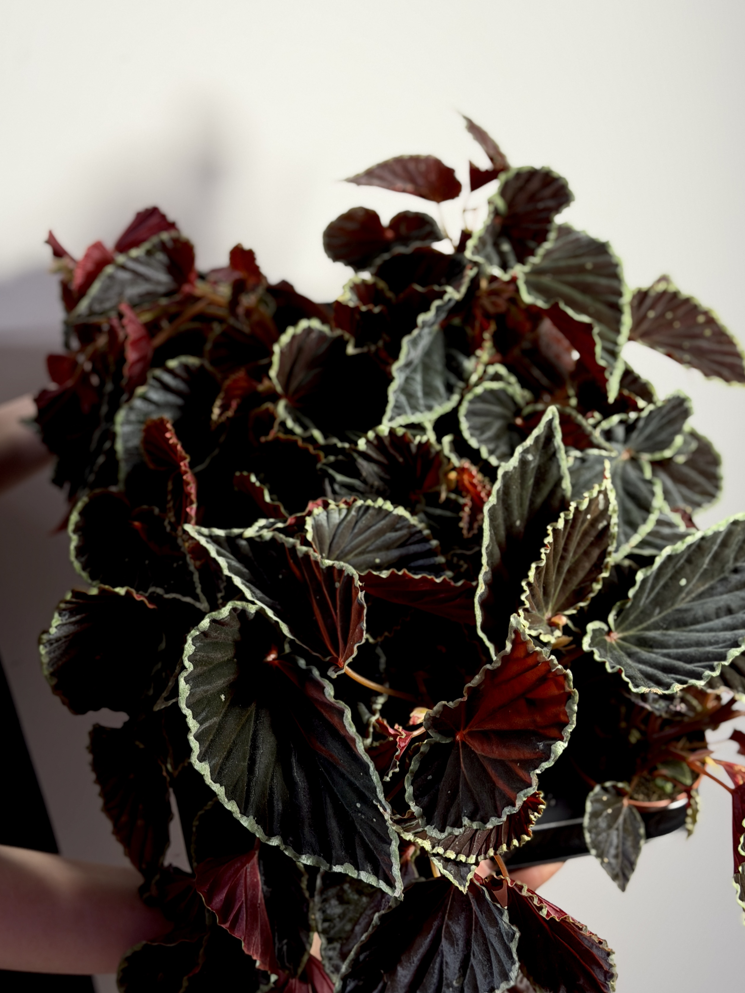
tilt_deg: -16.7
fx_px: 1664
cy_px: 448
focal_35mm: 58
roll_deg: +1.4
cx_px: 416
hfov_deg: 25.2
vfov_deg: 33.2
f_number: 1.78
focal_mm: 6.76
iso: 100
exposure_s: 1/121
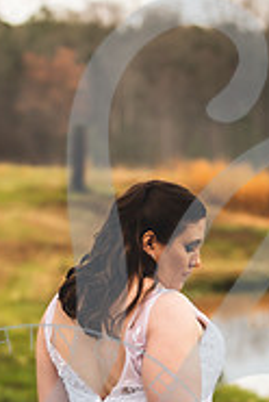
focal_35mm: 199
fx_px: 2222
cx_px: 139
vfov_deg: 10.3
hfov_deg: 6.9
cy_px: 361
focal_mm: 82
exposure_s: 1/250
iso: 320
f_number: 2.8
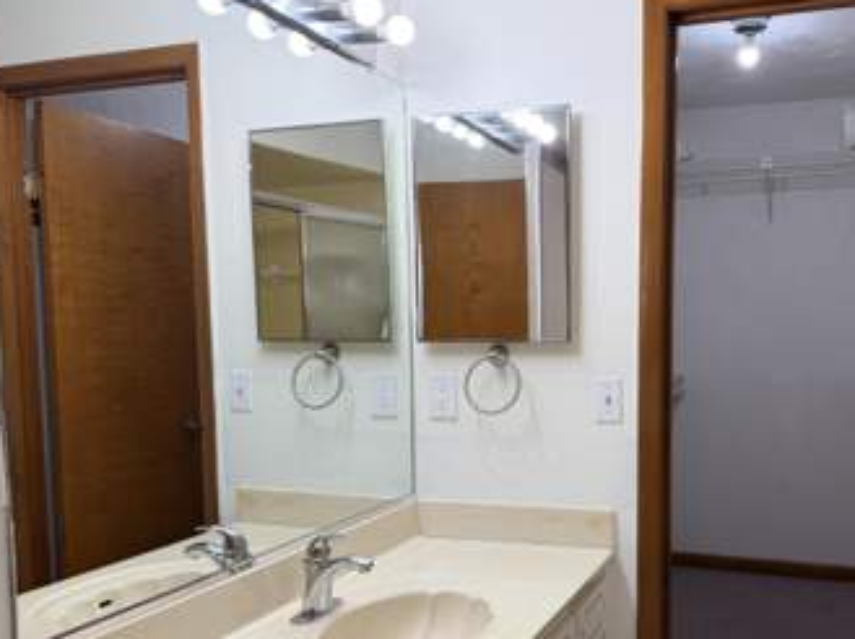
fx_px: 864
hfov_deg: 52.0
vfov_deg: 40.4
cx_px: 543
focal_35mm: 35
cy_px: 399
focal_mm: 6.76
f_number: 1.78
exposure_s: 1/172
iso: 100
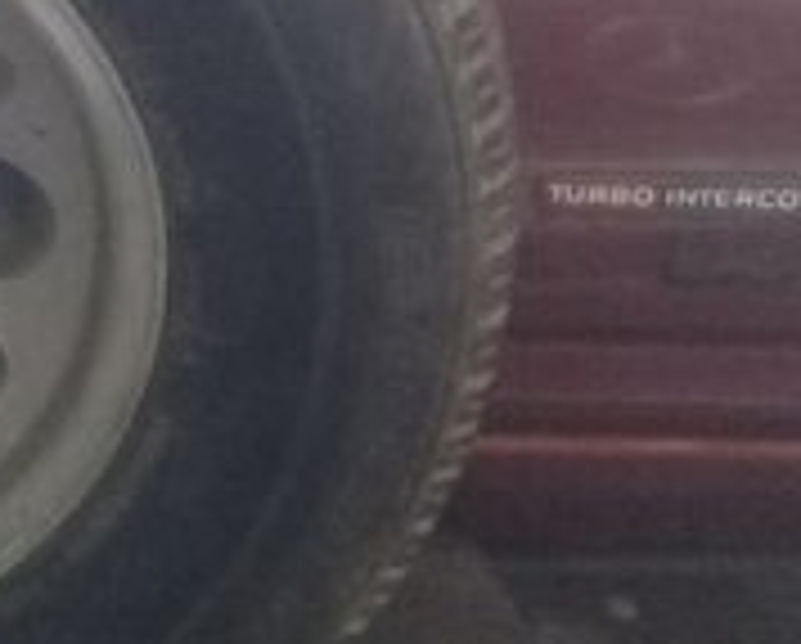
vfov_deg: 13.4
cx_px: -378
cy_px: -155
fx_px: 2660
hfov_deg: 15.8
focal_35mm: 112
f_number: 2.2
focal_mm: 3.3
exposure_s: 1/33
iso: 125
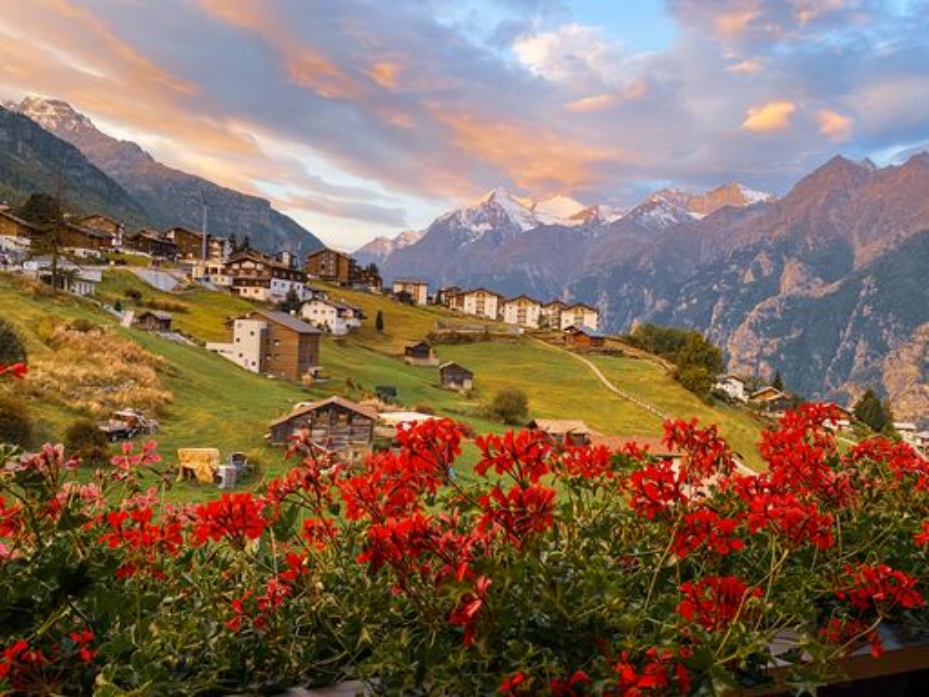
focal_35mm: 26
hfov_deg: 67.3
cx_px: 464
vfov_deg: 53.1
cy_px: 348
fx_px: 698
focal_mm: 4.25
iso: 125
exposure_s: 1/70
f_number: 1.8
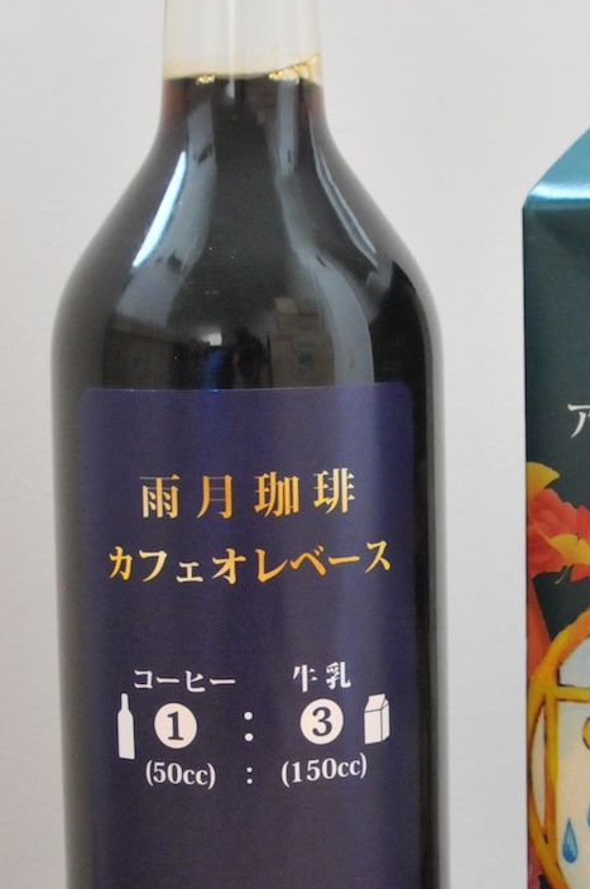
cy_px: 411
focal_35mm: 90
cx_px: 461
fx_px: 2218
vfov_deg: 22.6
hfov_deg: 15.1
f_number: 5.6
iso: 3200
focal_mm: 28
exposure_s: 1/125
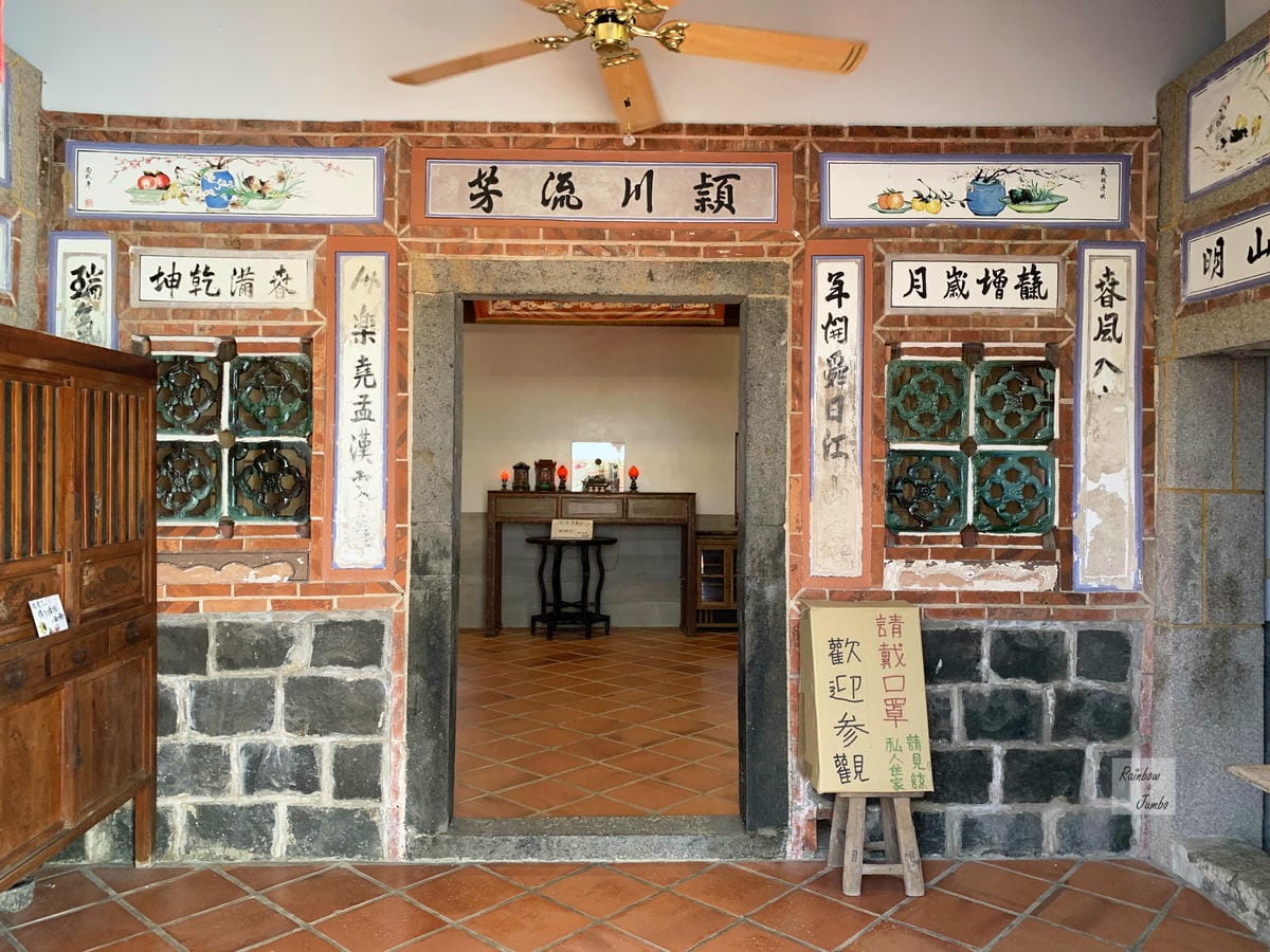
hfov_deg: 67.3
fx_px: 954
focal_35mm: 26
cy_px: 476
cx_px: 635
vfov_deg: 53.1
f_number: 1.8
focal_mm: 4.25
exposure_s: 1/121
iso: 80
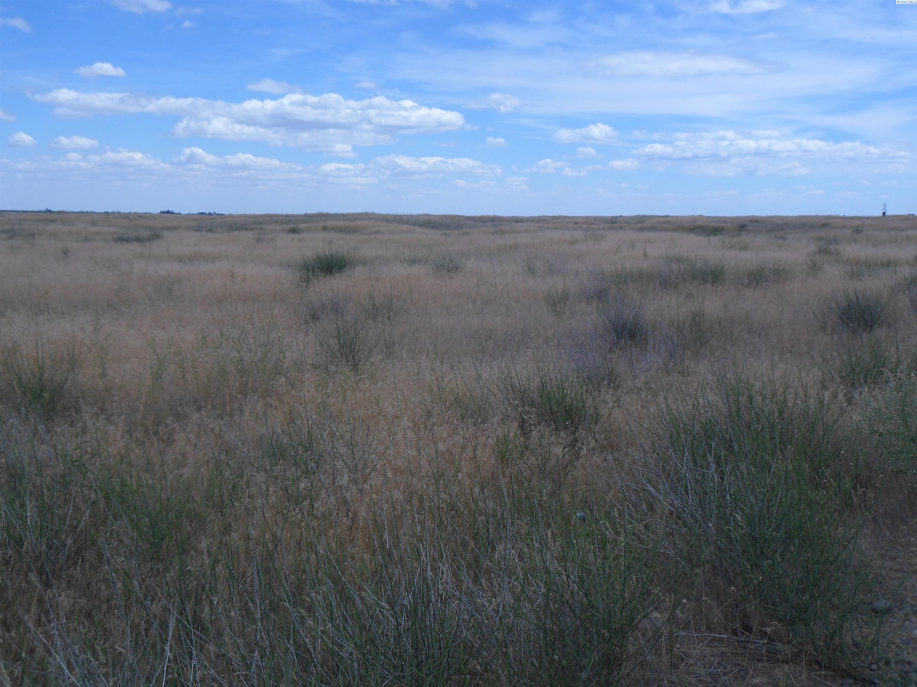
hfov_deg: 44.8
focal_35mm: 42
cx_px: 458
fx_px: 1113
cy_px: 344
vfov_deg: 34.3
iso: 80
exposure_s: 1/1000
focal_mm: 6.5
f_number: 4
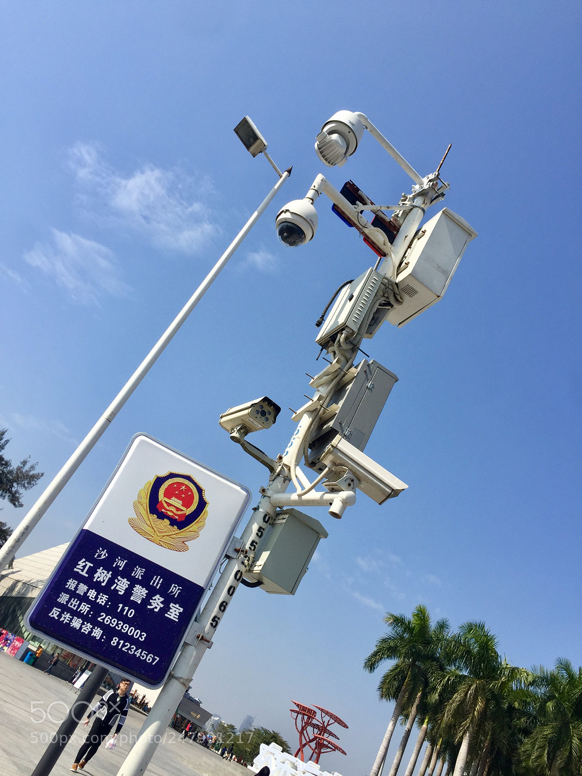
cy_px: 388
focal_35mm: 29
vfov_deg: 61.7
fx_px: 650
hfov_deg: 48.2
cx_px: 291
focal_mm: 4.15
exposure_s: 1/2326
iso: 32
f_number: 2.2
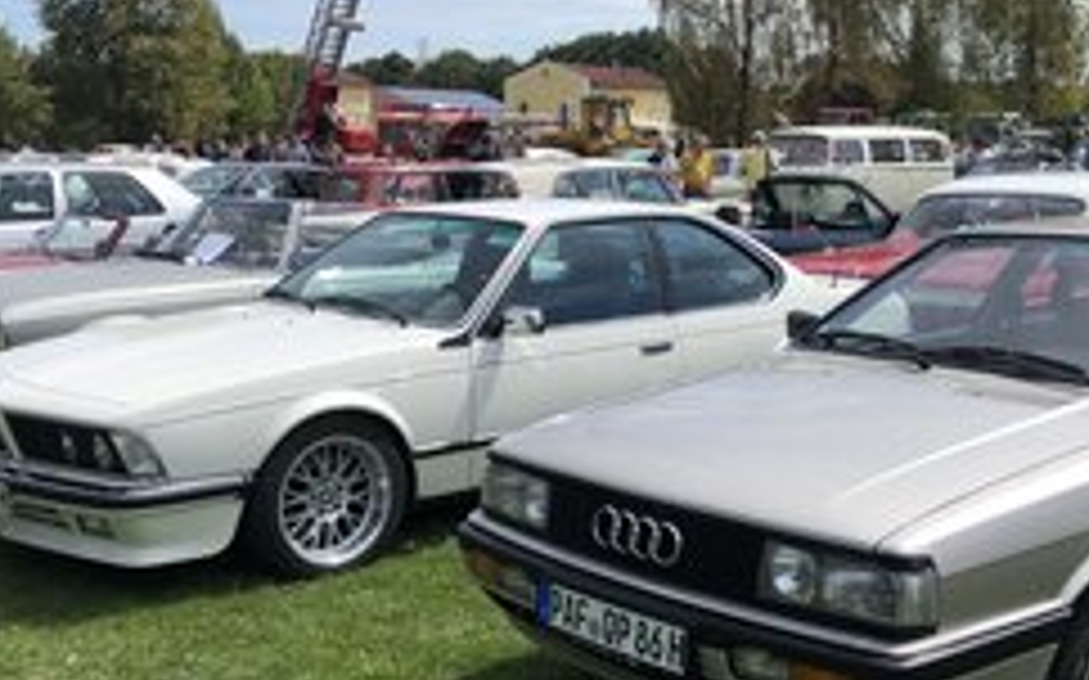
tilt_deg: -3.8
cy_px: 311
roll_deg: -0.2
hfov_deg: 41.0
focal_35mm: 49
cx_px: 594
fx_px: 1454
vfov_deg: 26.3
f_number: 1.8
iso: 20
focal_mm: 3.99
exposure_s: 1/2667
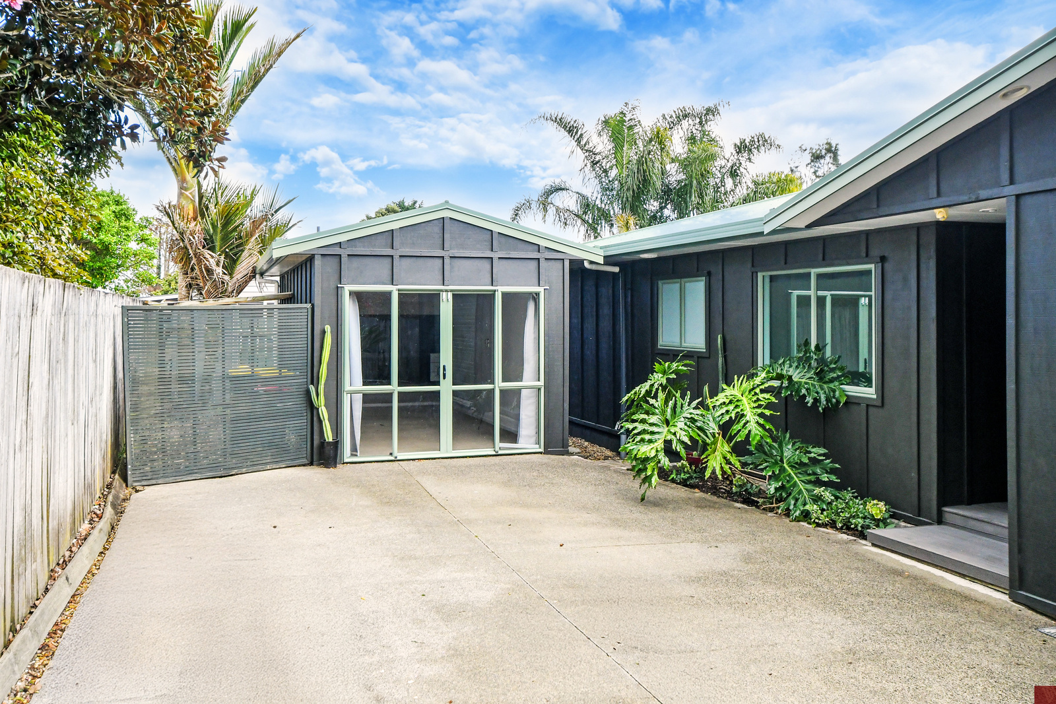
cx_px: 528
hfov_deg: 61.9
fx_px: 880
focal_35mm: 30
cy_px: 352
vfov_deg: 43.6
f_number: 10
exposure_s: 1/200
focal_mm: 20
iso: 1000
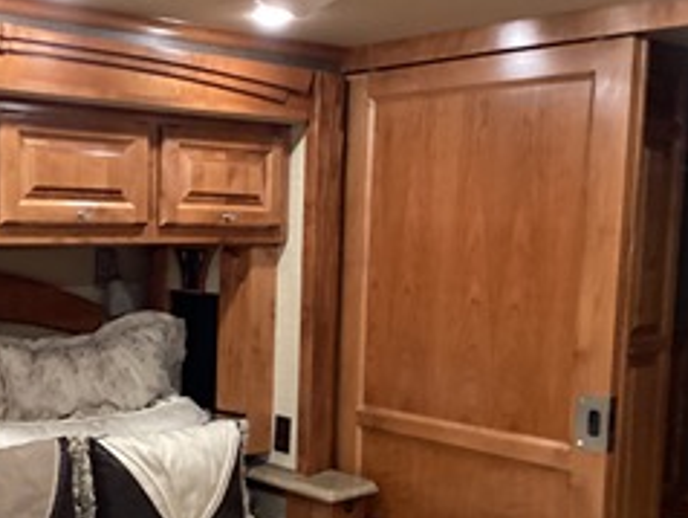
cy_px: 362
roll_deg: -0.2
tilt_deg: -7.2
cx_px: 217
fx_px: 1035
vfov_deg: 27.8
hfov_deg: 36.3
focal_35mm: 52
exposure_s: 1/30
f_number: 2.4
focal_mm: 3.3
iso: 400
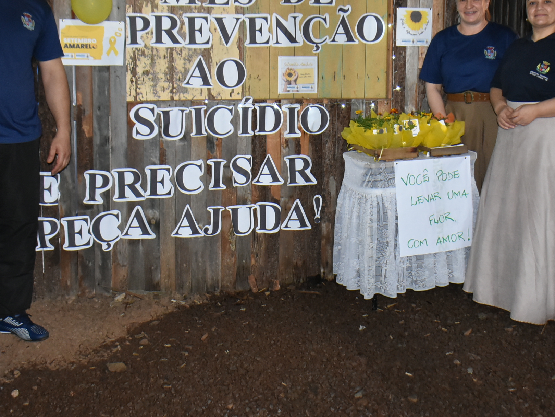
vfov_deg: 29.9
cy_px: 124
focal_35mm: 48
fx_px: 770
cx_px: 338
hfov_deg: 39.5
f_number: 3.5
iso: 1600
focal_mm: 18
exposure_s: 1/60
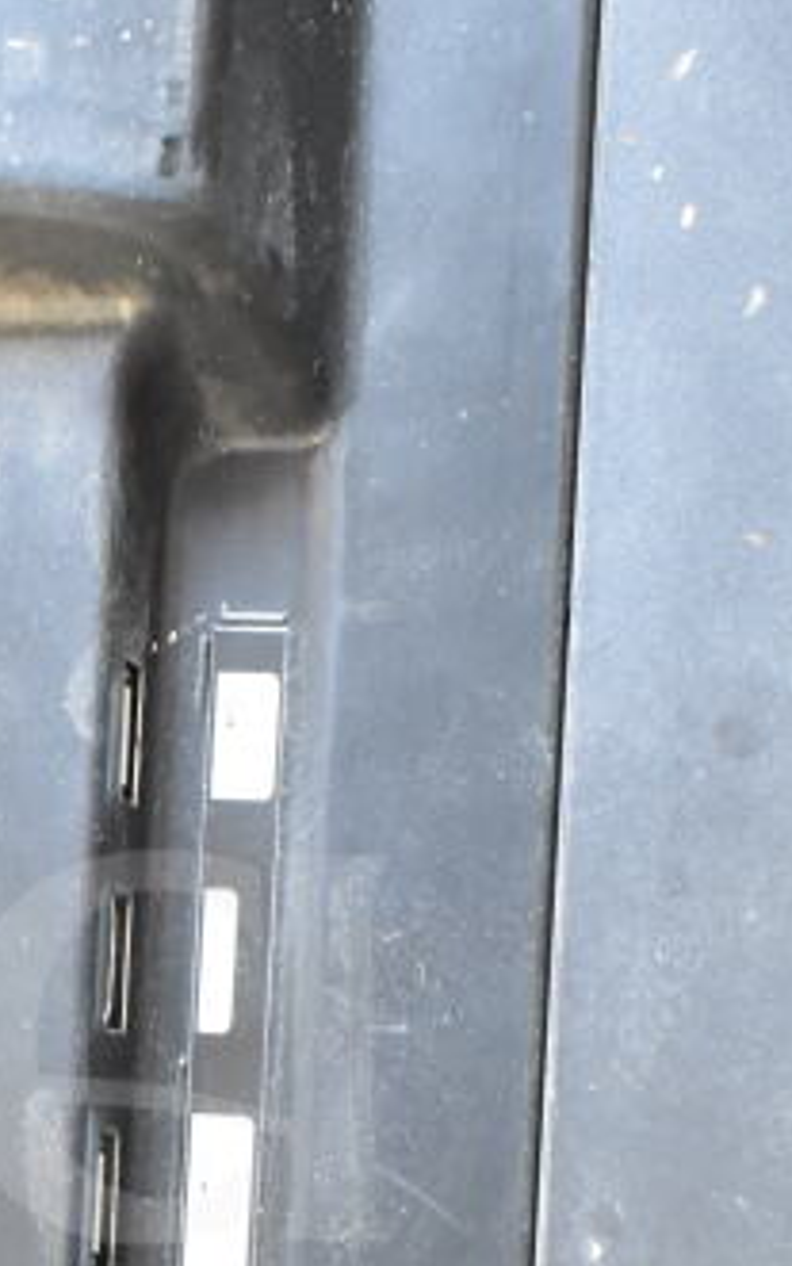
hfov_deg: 13.9
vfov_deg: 21.8
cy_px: 1155
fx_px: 3210
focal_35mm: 93
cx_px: 42
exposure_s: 1/40
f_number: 3.8
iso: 3200
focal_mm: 22
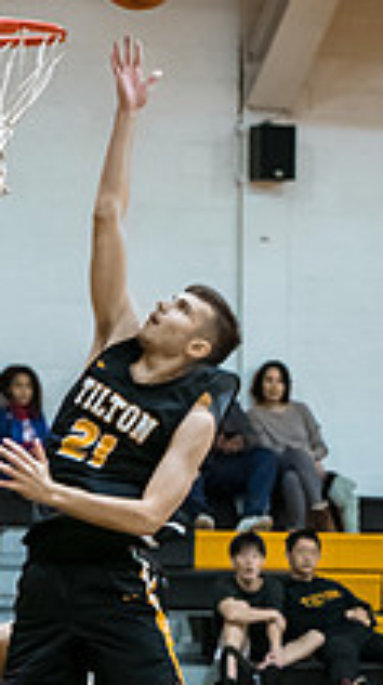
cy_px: 601
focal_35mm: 235
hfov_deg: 5.1
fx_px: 4262
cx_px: 146
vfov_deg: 9.2
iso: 3200
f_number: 2.8
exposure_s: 1/400
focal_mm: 70
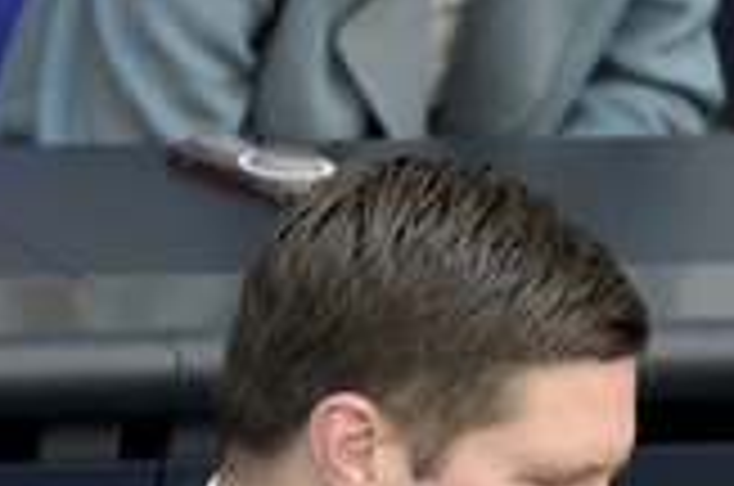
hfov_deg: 1.5
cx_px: 822
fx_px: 28163
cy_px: 666
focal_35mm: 1384
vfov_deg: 1.0
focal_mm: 500
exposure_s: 1/400
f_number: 5.6
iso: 8000
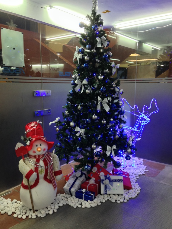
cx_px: 86
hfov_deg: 42.9
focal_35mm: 33
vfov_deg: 55.4
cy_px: 114
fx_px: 219
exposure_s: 1/20
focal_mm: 4.12
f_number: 2.4
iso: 100
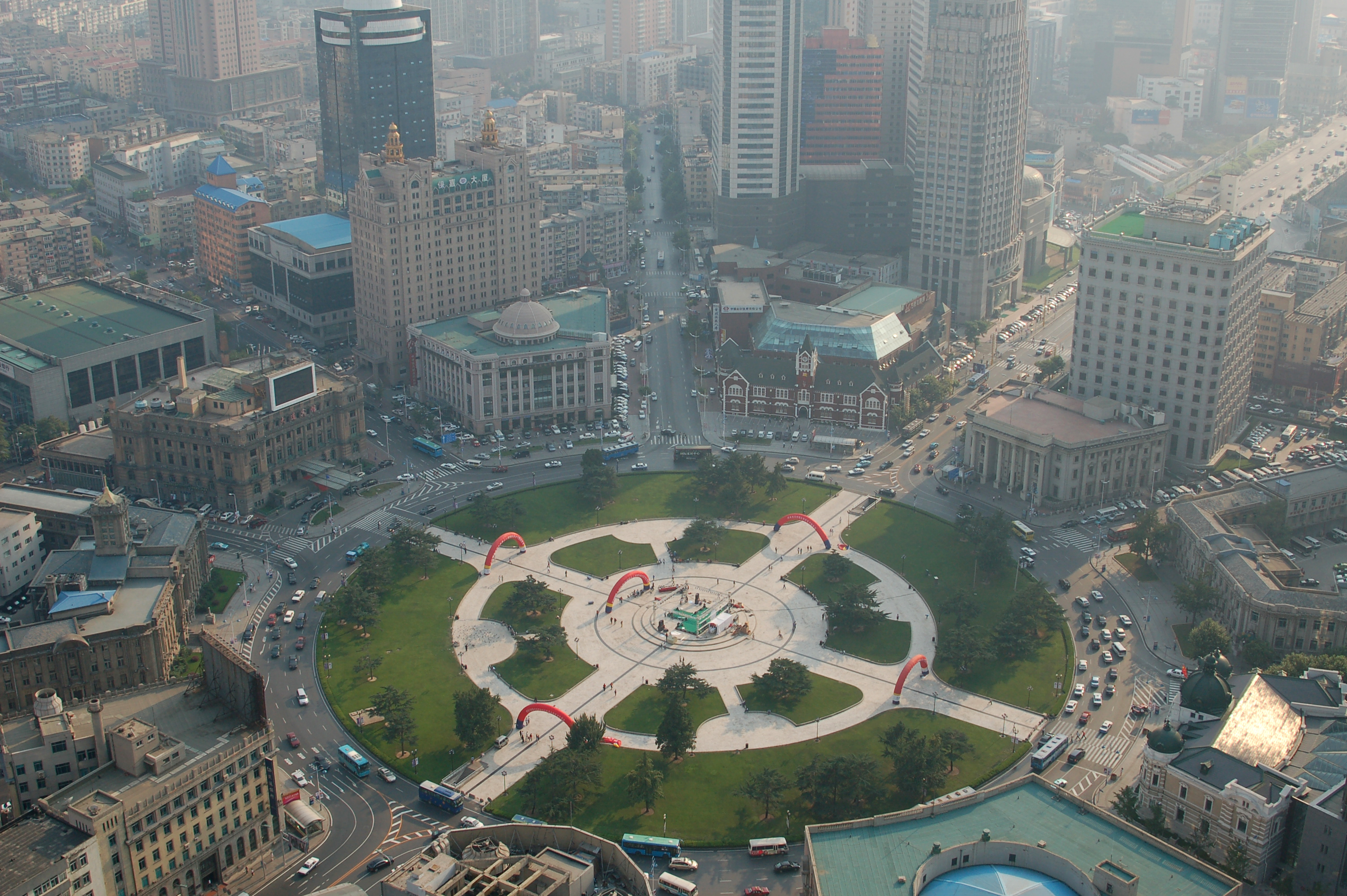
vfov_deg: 31.8
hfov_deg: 46.4
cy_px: 448
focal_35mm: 42
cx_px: 674
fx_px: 1570
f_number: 8
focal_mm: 28
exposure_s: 1/200
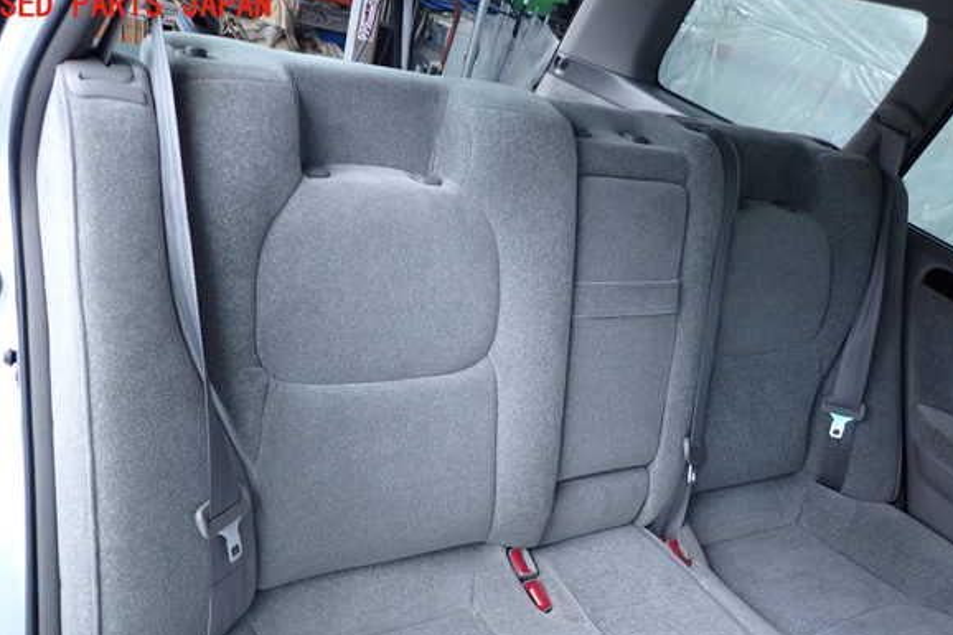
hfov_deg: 67.4
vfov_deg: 47.8
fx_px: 715
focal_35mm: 27
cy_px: 356
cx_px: 467
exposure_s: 1/125
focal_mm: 4.5
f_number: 2
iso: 400
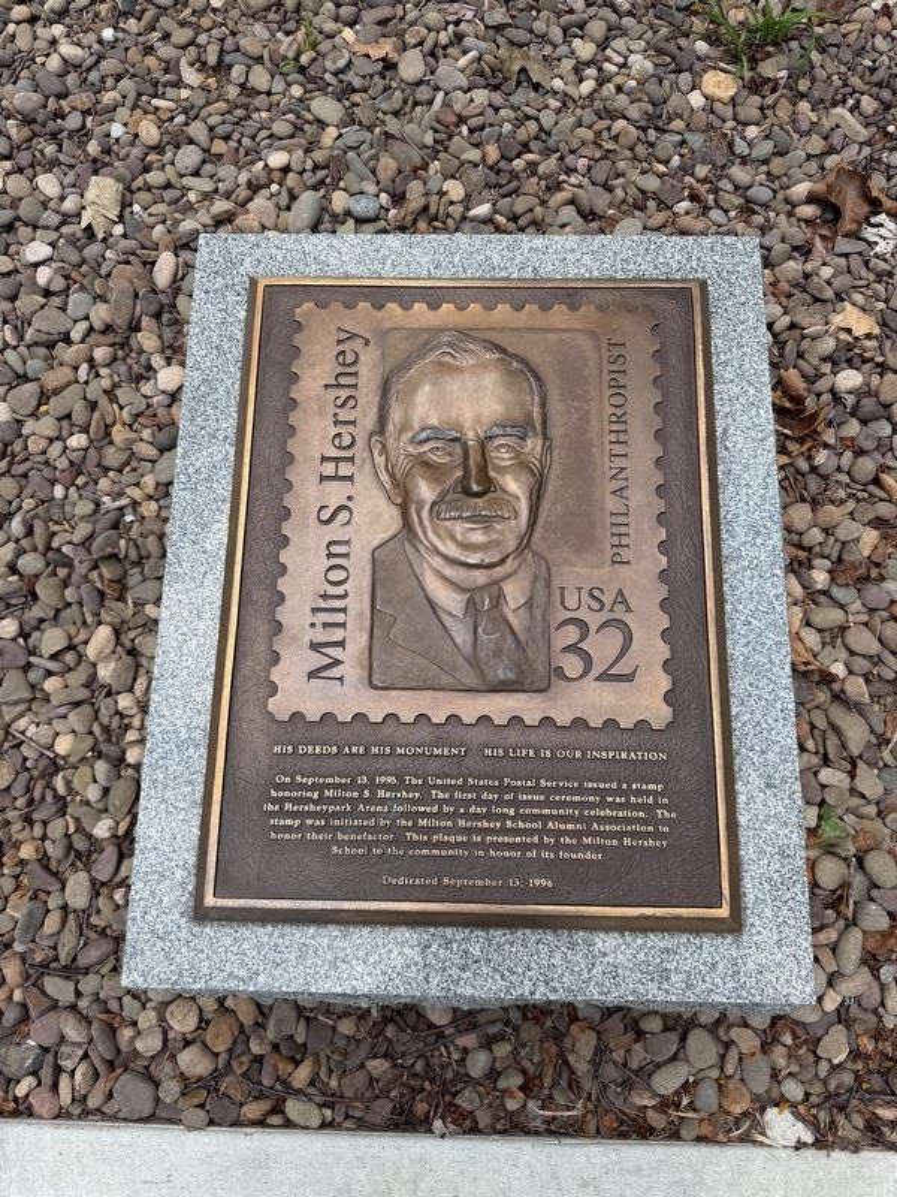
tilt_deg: -71.9
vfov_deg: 71.6
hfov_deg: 56.8
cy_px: 598
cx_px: 448
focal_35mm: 24
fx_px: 829
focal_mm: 6.76
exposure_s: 1/1361
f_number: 1.78
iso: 80
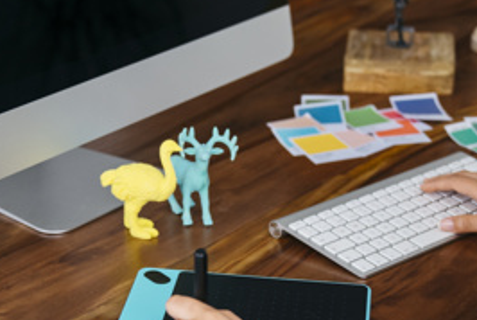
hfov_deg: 20.2
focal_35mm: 101
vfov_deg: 13.5
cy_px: 262
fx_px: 1340
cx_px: 189
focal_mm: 43
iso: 400
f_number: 2.8
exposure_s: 1/40
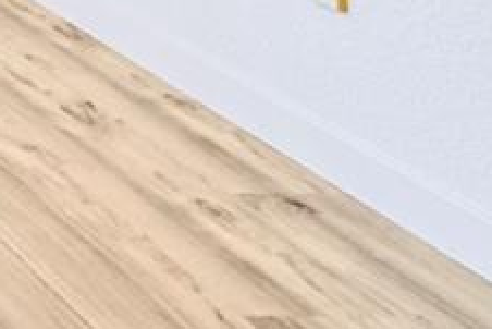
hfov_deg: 14.0
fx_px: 1354
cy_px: -460
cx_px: -703
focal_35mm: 99
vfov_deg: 11.5
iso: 64
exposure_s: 1/25
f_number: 8
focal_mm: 14
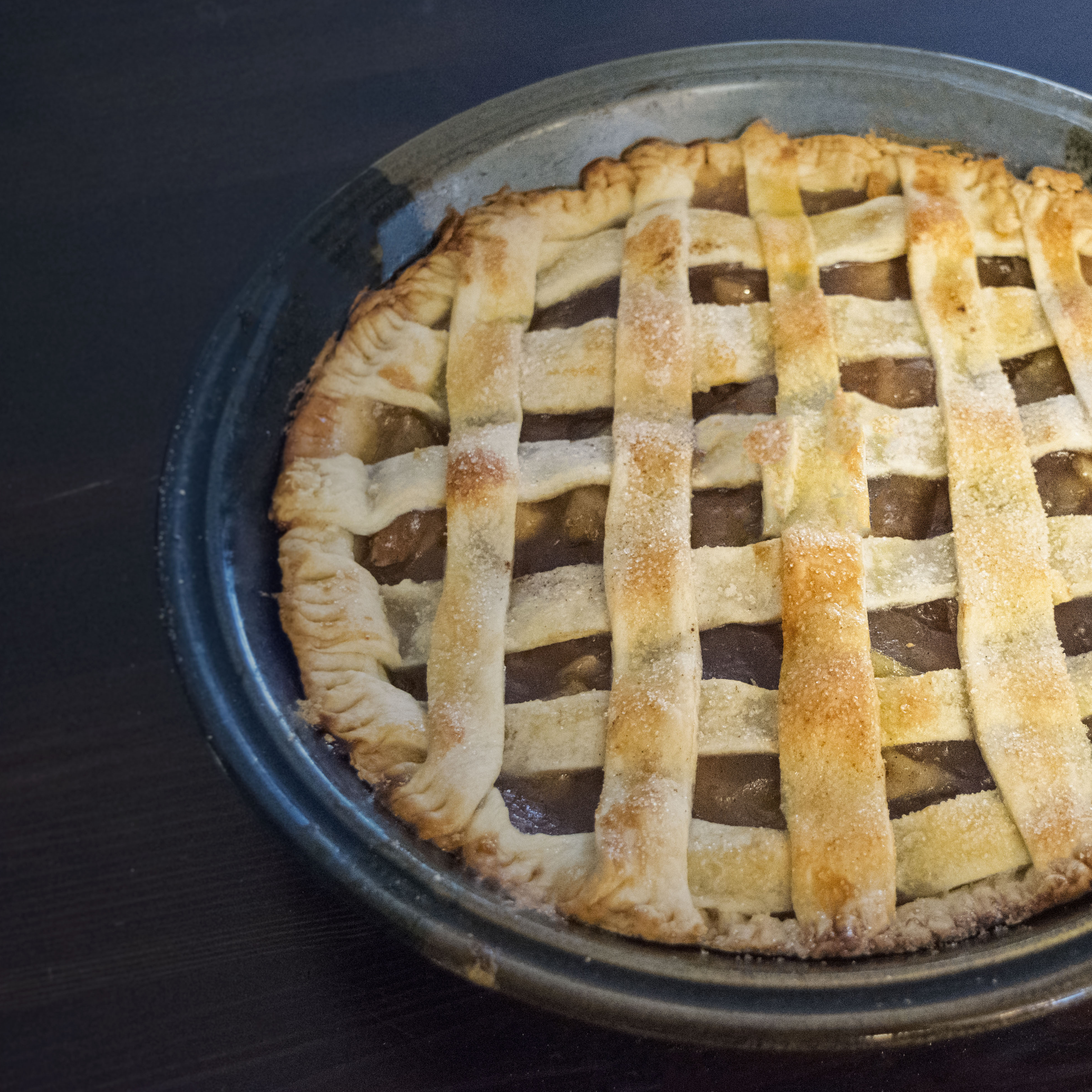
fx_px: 1879
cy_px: 540
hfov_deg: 31.8
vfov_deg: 32.4
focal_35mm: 53
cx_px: 825
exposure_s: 1/60
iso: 4500
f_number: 4
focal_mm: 27
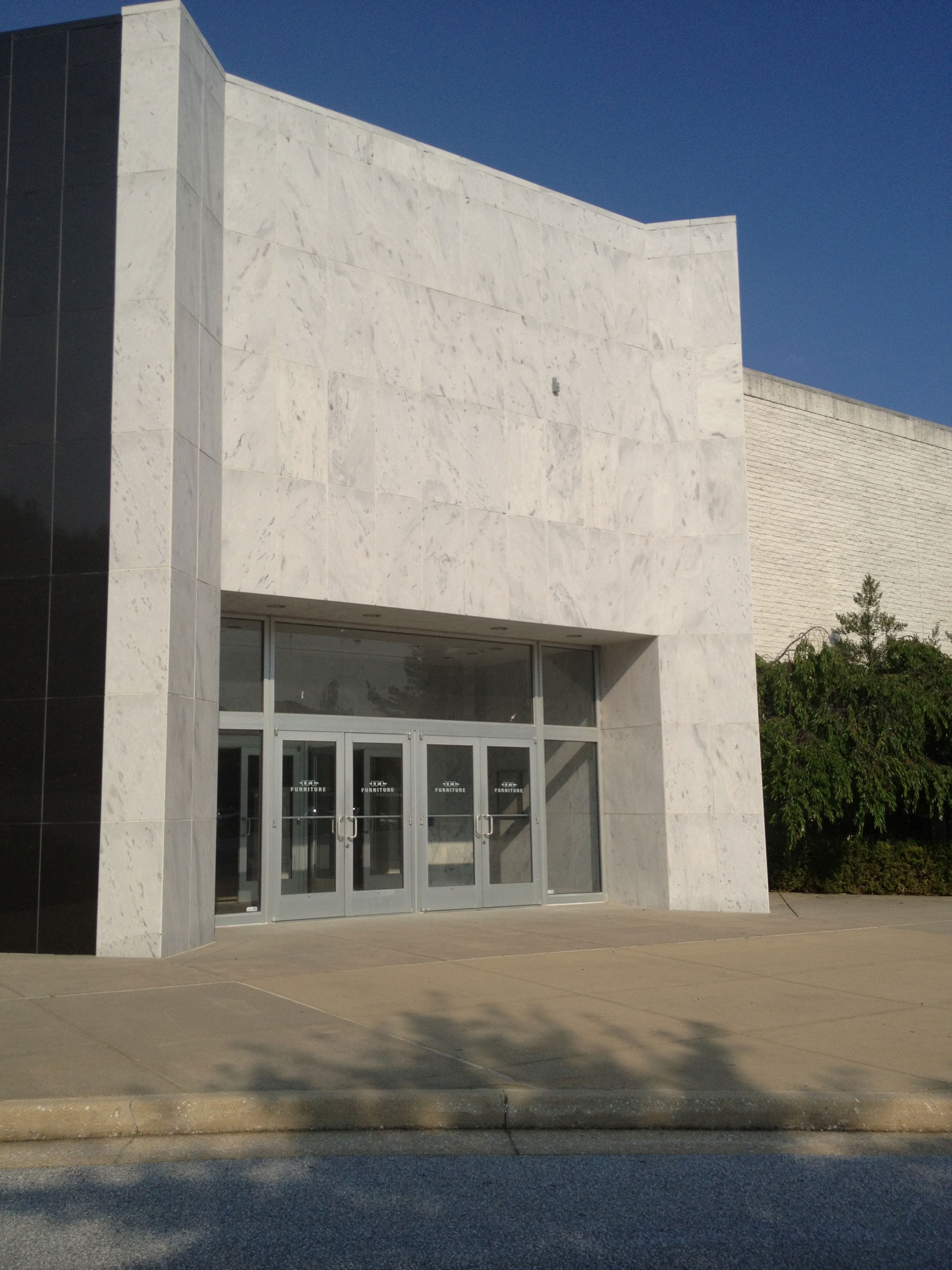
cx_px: 476
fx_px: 1283
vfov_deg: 52.6
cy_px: 635
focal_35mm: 35
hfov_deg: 40.7
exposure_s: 1/3247
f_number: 2.4
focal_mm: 4.28
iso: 64
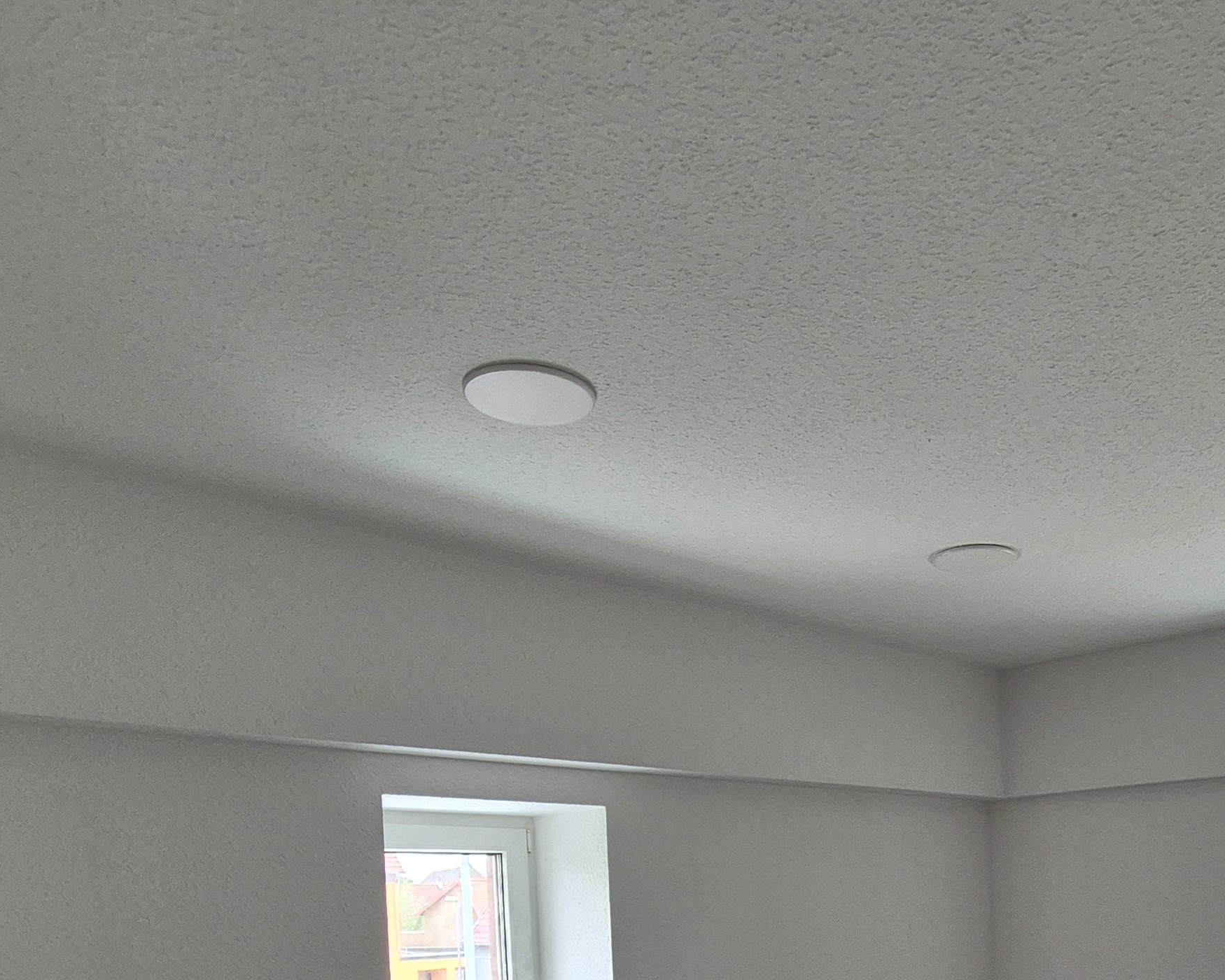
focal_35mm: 29
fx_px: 1051
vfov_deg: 43.6
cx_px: 861
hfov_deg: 58.4
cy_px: 955
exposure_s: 1/100
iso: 64
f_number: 2.2
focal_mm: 2.2
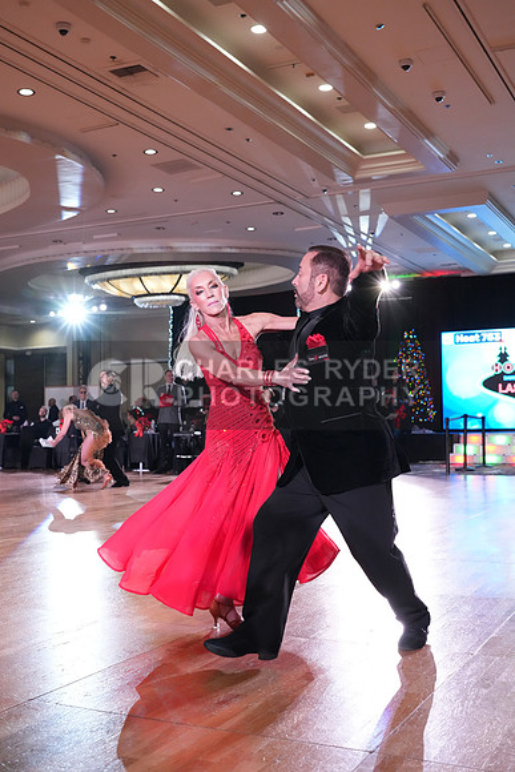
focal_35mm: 39
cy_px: 386
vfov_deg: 49.5
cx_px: 258
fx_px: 836
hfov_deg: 34.2
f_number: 5
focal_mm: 39
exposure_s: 1/320
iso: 5000
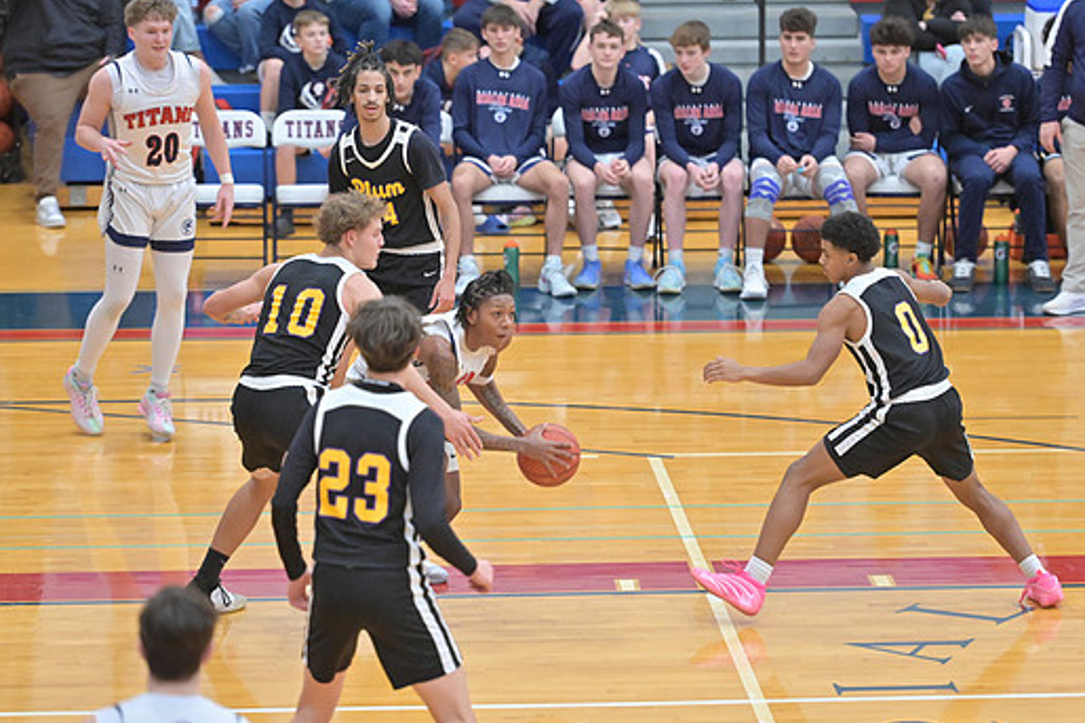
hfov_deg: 10.4
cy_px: 365
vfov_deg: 7.0
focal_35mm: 197
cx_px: 493
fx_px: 5935
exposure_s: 1/800
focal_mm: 175
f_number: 4
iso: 8000
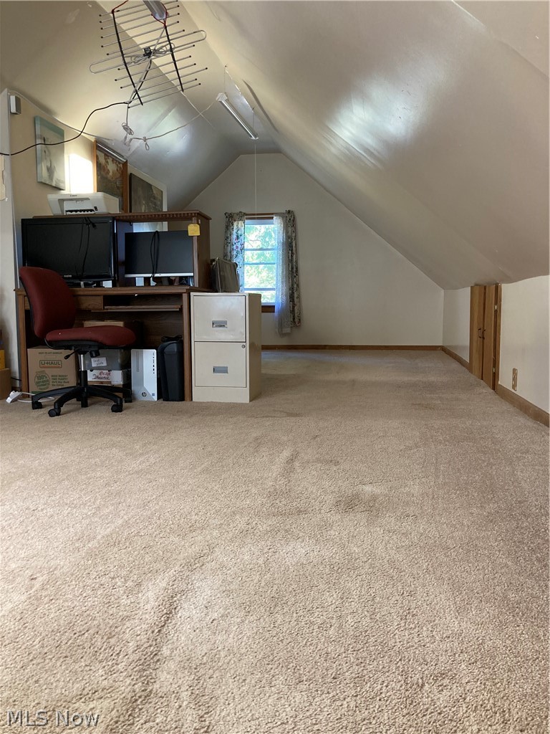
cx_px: 275
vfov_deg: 63.4
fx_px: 593
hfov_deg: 49.7
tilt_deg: -4.7
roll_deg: +0.1
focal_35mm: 28
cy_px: 367
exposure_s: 1/60
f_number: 1.8
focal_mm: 3.99
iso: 125
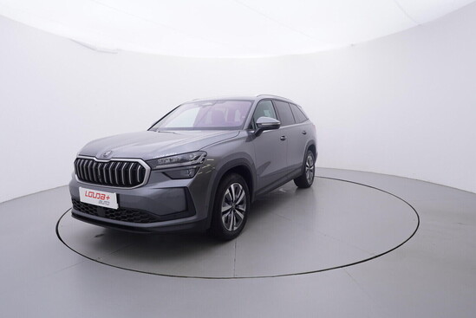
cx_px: 238
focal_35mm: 22
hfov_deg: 77.3
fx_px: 298
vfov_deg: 56.2
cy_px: 159
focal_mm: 15
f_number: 5
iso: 200
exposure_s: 1/80
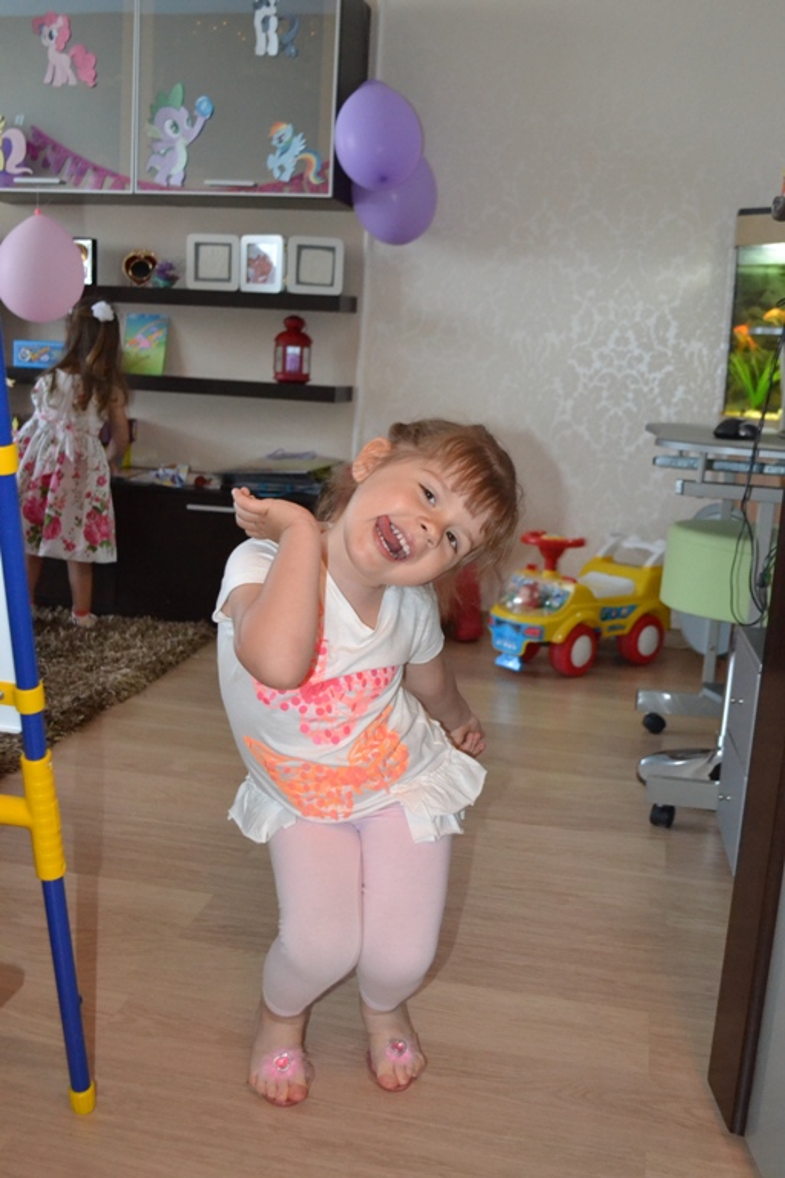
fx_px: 1177
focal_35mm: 36
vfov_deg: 53.1
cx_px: 392
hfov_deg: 36.9
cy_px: 589
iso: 3200
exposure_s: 1/60
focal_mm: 24
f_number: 4
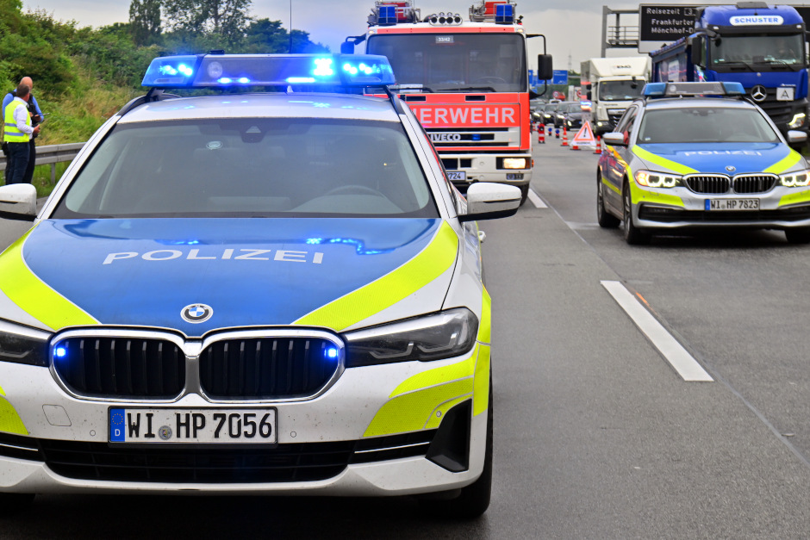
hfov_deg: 28.8
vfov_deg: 19.5
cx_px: 405
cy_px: 270
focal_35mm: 70
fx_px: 1575
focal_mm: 70
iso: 250
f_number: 10
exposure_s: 1/250
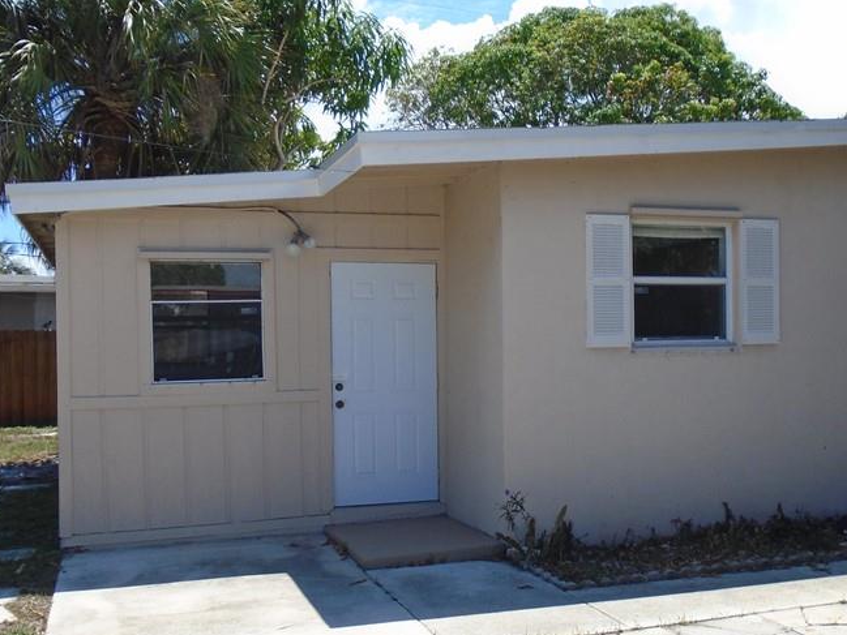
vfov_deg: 35.1
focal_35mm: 41
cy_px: 373
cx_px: 492
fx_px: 1003
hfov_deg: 45.6
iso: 100
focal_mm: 4.6
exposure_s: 1/160
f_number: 8
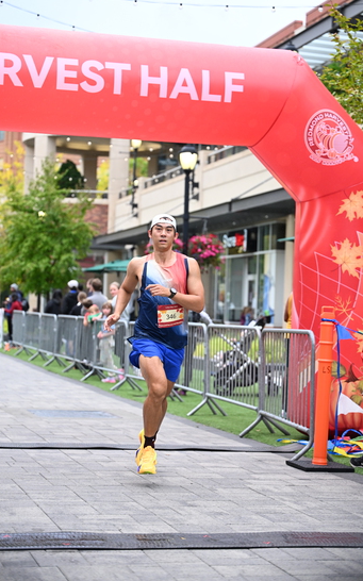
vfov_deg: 27.5
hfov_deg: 17.4
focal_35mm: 75
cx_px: 182
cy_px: 290
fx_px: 1188
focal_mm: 73
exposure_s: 1/2000
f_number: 2.8
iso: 1250
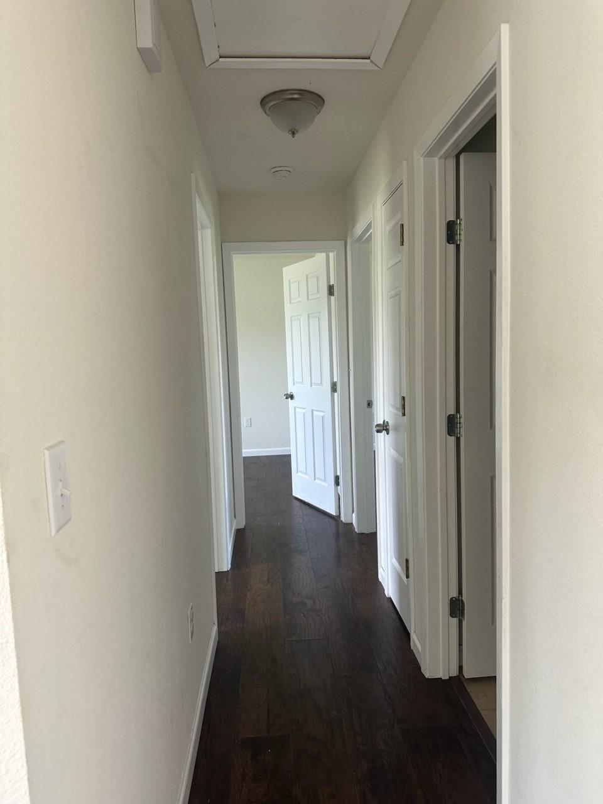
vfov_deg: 71.6
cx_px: 302
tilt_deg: -2.8
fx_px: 557
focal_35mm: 24
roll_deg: +4.9
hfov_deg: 56.8
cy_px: 402
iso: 200
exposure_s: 1/121
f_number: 1.78
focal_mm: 6.86
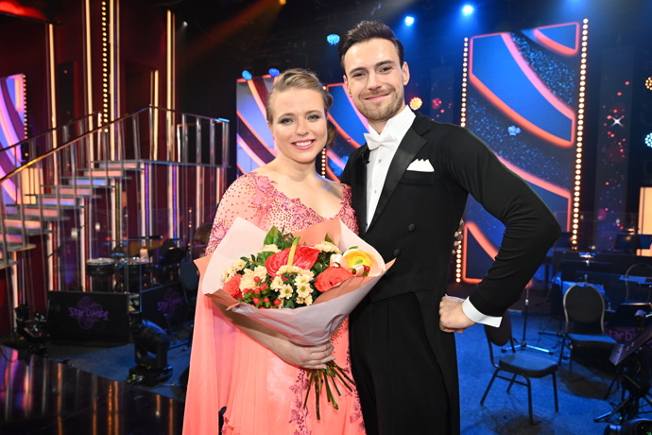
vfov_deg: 50.4
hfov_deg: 70.4
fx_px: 462
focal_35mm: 26
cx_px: 326
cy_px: 218
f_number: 4.5
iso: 2500
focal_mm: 25.5
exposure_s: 1/125
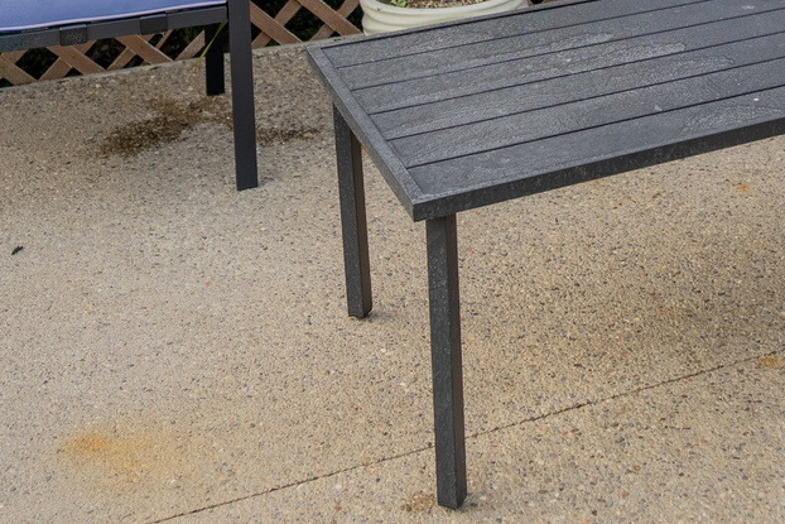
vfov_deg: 16.5
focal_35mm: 73
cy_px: -330
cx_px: 750
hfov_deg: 26.5
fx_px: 1592
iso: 100
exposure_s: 1/8000
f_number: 1.8
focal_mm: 16
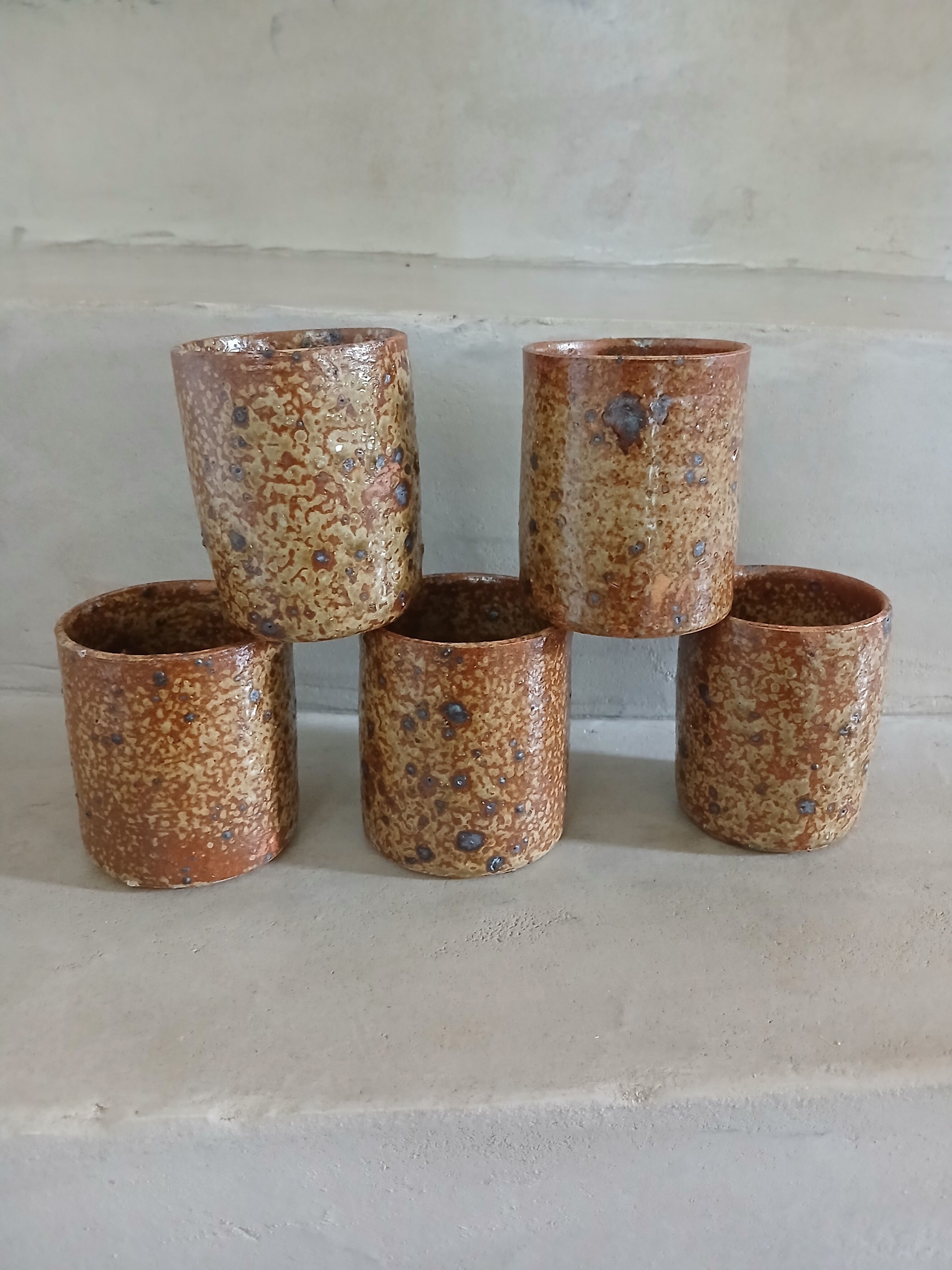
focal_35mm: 26
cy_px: 635
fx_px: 953
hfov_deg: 53.1
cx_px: 476
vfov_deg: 67.3
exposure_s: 1/20
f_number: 1.8
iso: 800
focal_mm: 3.98
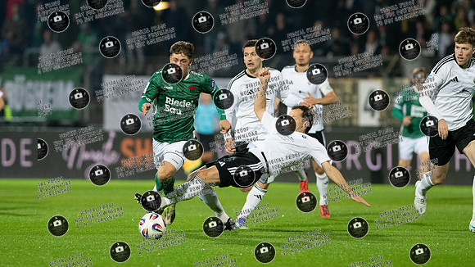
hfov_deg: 4.8
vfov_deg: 2.7
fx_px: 5647
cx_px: 196
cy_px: 103
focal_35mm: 448
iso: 4000
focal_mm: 300
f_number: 3.5
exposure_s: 1/1250
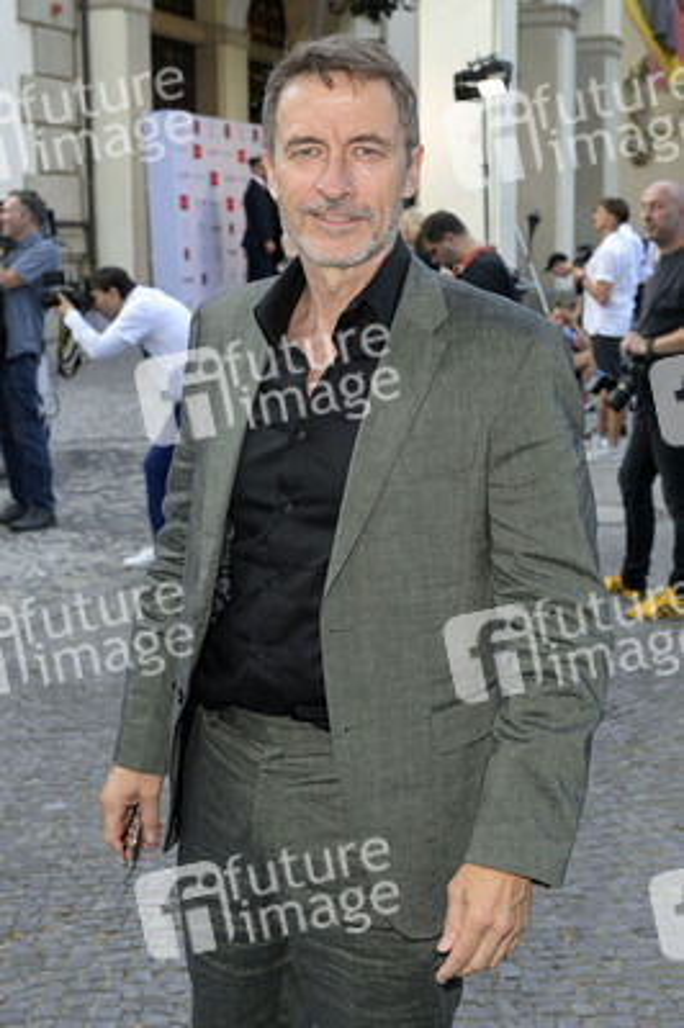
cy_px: 514
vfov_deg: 41.1
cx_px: 342
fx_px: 1370
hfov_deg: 28.0
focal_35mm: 48
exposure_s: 1/125
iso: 1250
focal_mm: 48
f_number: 5.6
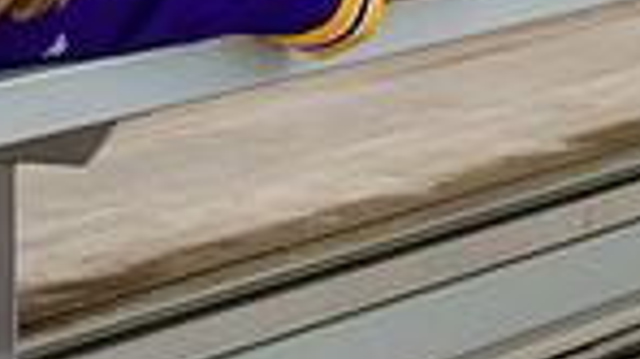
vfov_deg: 4.8
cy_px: -374
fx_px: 4189
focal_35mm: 247
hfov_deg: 8.7
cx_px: -82
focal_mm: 40
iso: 250
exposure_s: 1/160
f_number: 5.3
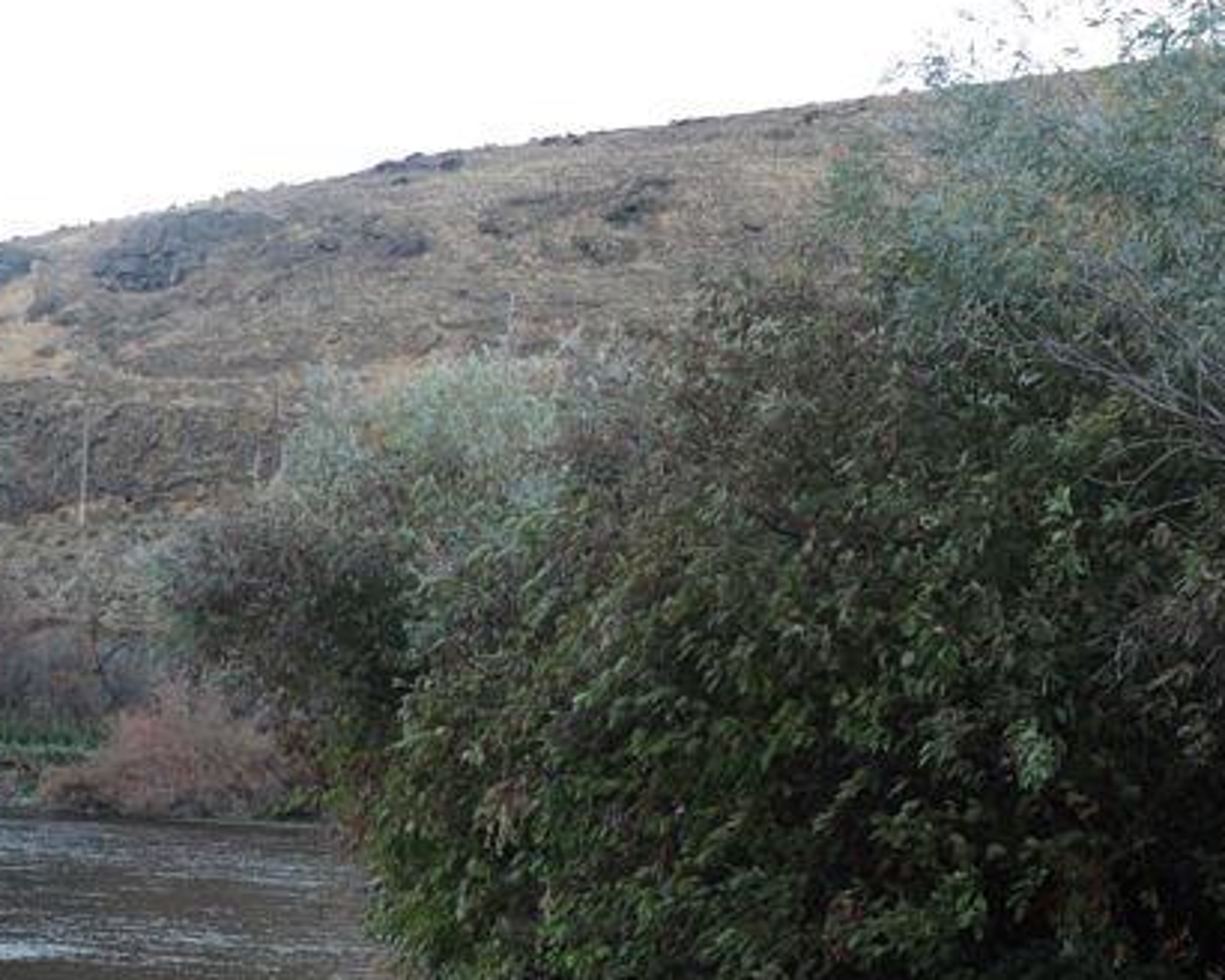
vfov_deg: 23.6
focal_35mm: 64
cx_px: 433
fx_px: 2320
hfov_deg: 29.4
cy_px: 750
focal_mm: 35
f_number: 5.6
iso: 200
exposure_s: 1/80
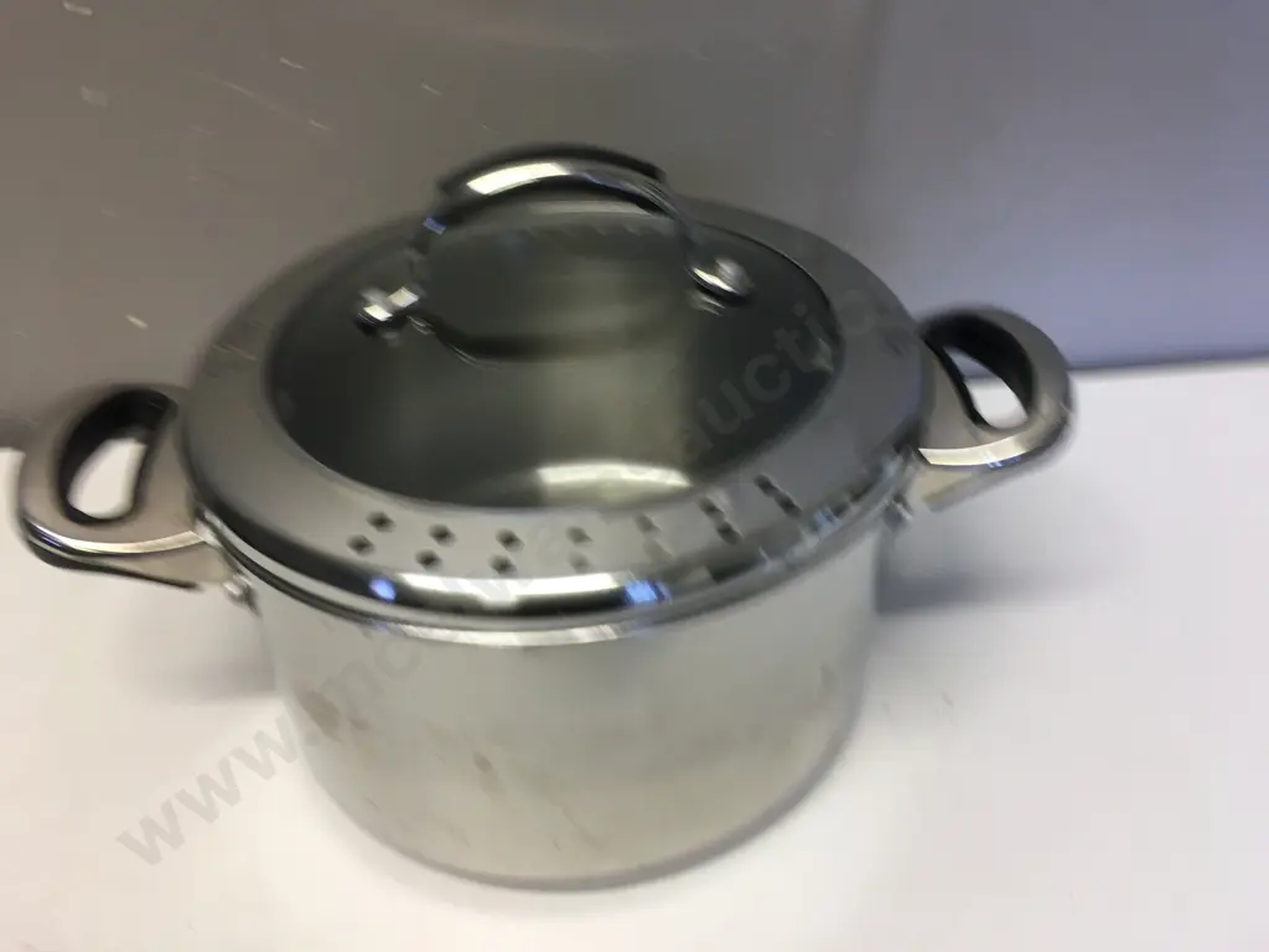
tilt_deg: -40.7
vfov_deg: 48.2
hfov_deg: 61.7
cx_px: 634
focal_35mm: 29
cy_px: 476
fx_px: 1063
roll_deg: +1.1
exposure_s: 1/33
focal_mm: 4.15
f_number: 2.2
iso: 40
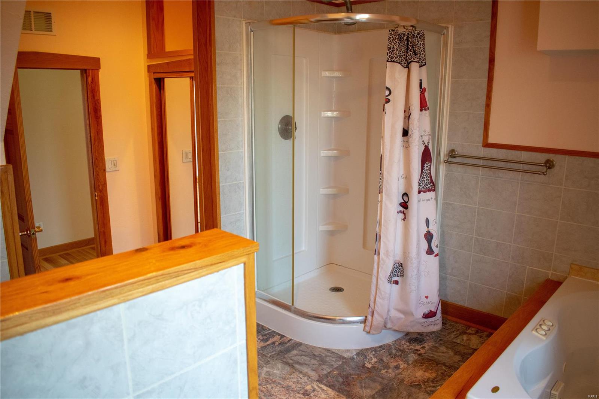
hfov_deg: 53.1
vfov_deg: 36.9
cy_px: 200
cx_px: 300
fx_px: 599
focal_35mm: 36
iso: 200
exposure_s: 1/60
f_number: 4
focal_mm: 24
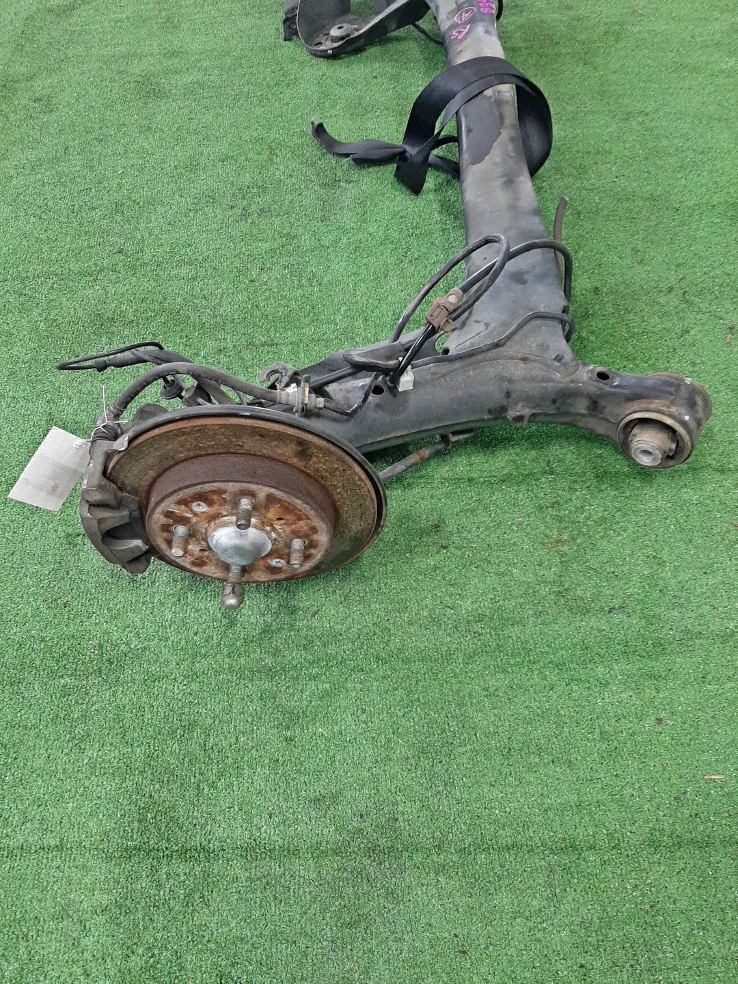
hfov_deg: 53.1
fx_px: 739
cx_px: 369
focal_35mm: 26
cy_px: 492
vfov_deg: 67.3
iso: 240
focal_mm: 3.93
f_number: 1.7
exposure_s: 1/50
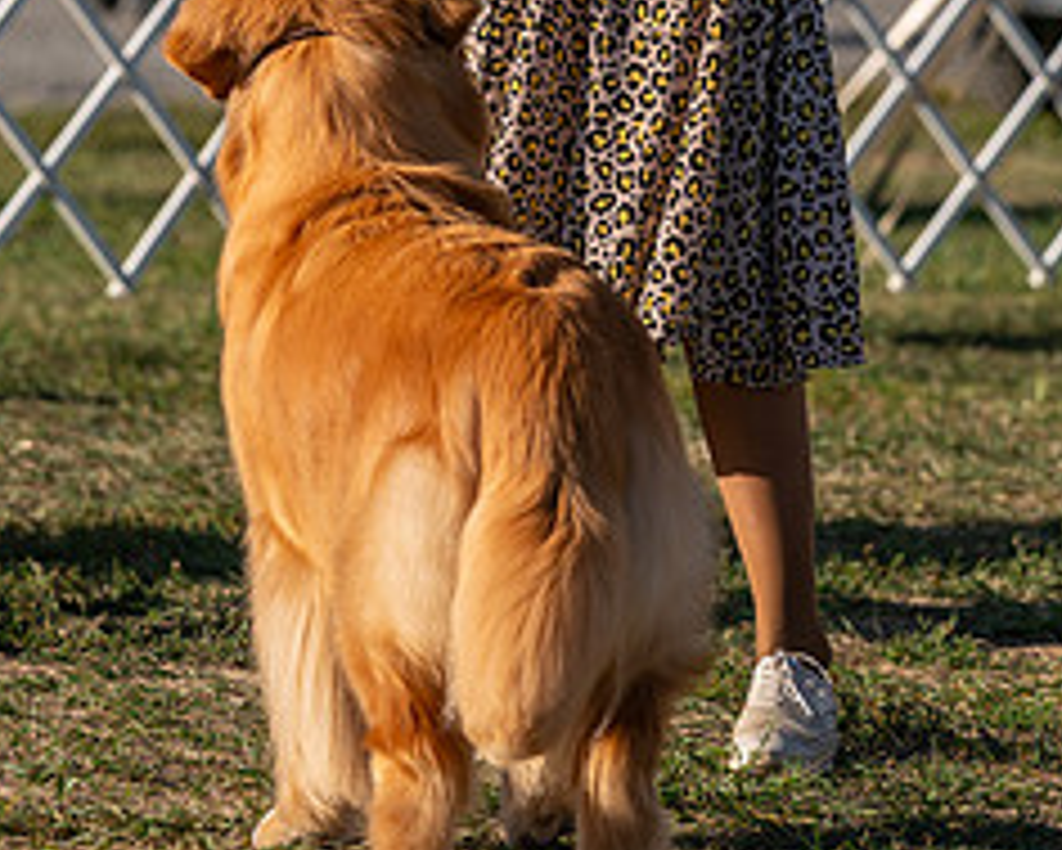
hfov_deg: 5.5
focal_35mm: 352
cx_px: 407
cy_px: 45
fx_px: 11068
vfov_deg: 4.4
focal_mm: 131
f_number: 4.5
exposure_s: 1/1250
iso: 125
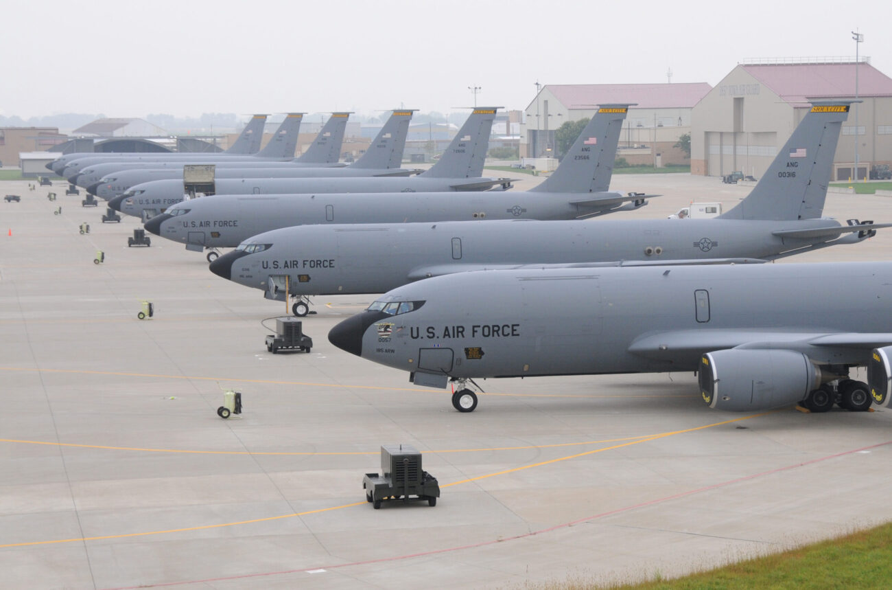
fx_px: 1927
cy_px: 295
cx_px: 446
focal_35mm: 78
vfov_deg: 17.4
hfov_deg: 26.1
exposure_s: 1/320
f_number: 6.3
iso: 400
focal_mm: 52
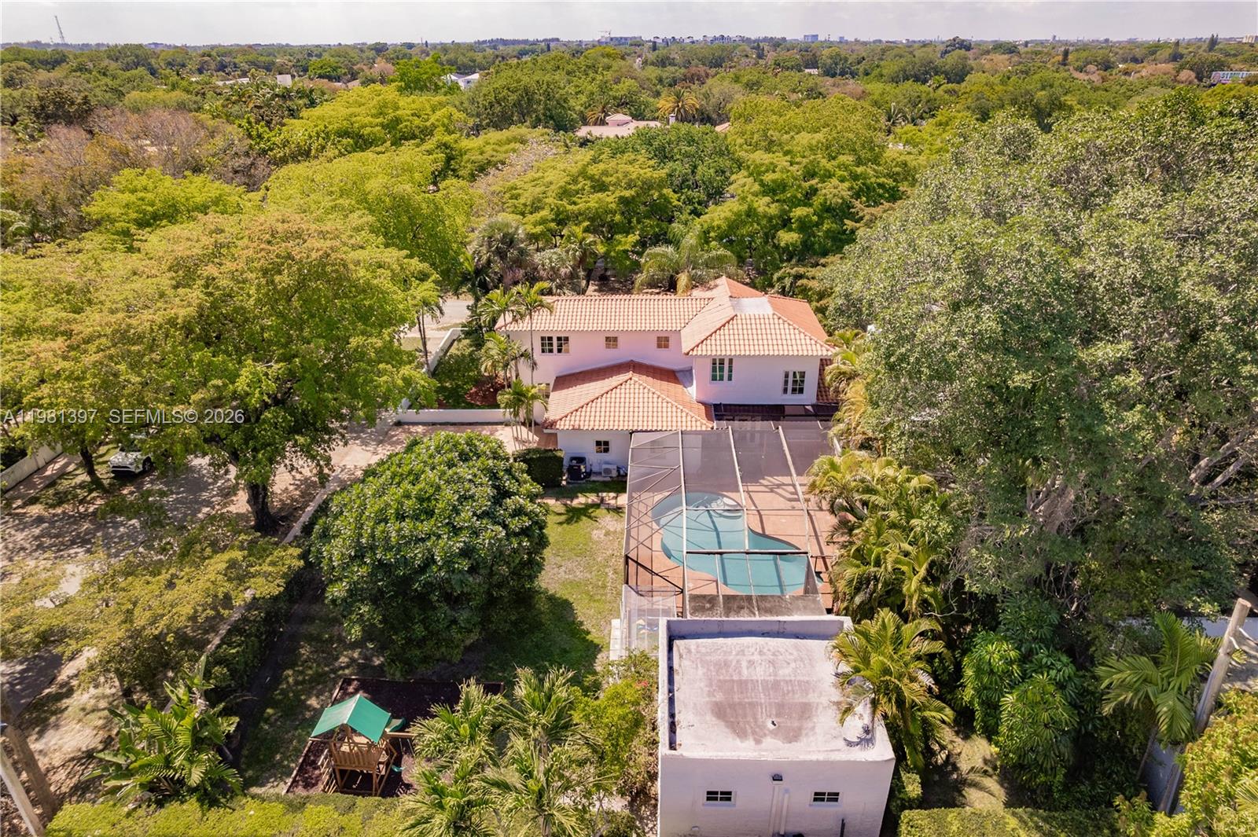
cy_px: 418
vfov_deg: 57.2
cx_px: 629
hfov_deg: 78.6
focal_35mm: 22
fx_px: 768
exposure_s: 1/30
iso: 100
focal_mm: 8.38
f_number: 2.8
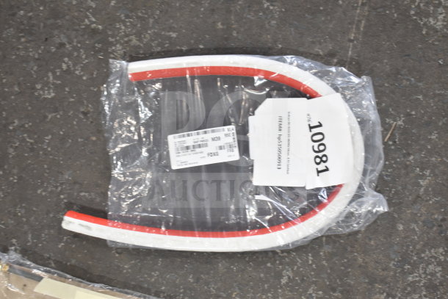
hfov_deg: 42.3
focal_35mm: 46
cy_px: 150
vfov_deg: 29.0
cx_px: 224
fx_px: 579
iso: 400
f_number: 4.2
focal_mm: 31
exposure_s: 1/50
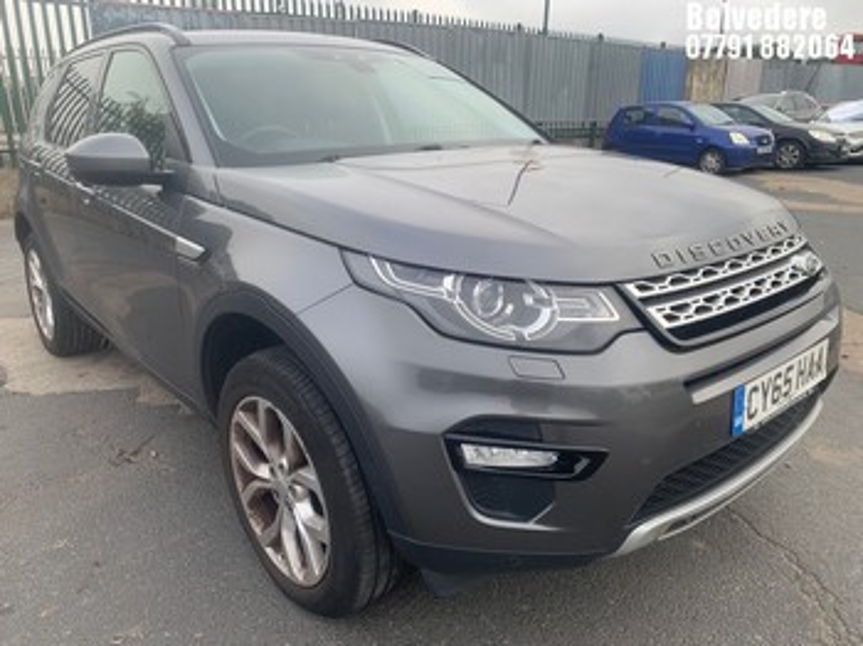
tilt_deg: -18.4
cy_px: 323
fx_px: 648
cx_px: 432
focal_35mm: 26
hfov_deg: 67.3
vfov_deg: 53.0
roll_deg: +3.1
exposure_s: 1/384
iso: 25
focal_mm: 4.25
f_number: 1.8
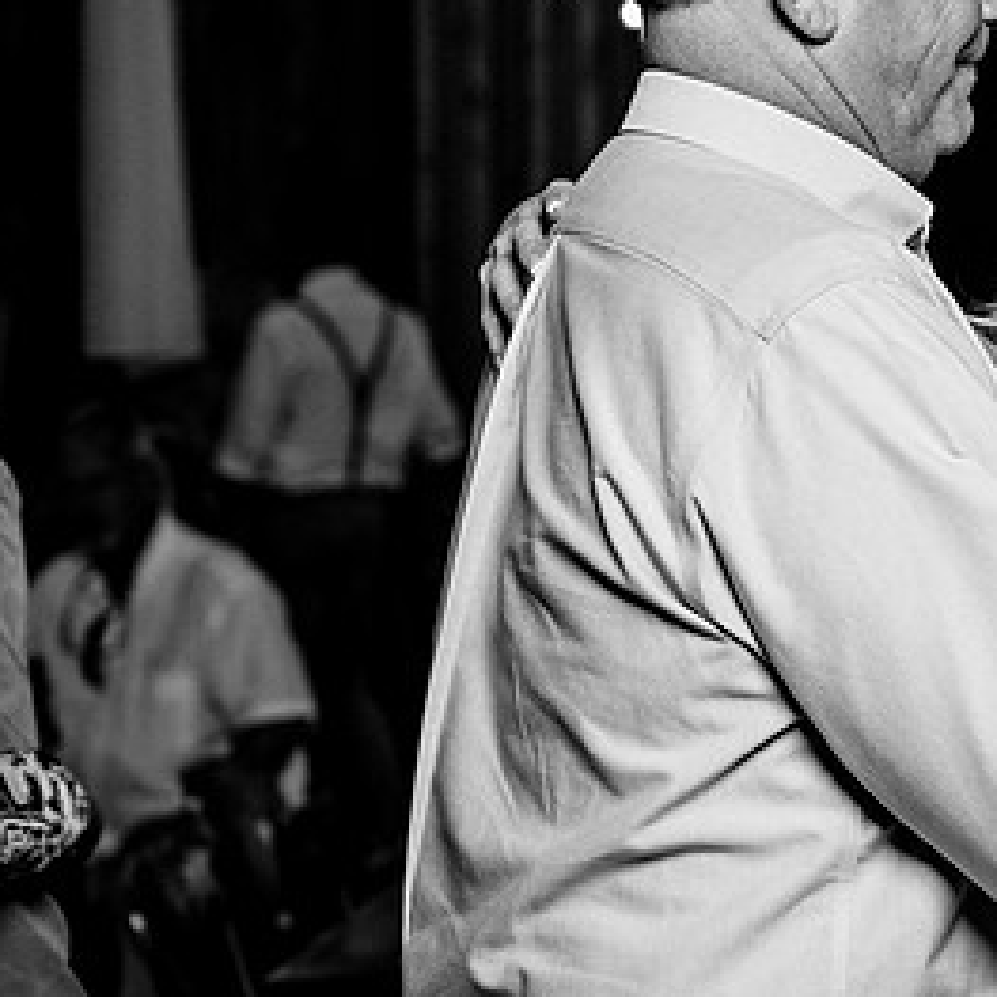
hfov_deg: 12.5
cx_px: 888
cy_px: 430
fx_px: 4529
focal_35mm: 139
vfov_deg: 12.6
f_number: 4
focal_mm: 64
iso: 2000
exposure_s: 1/200
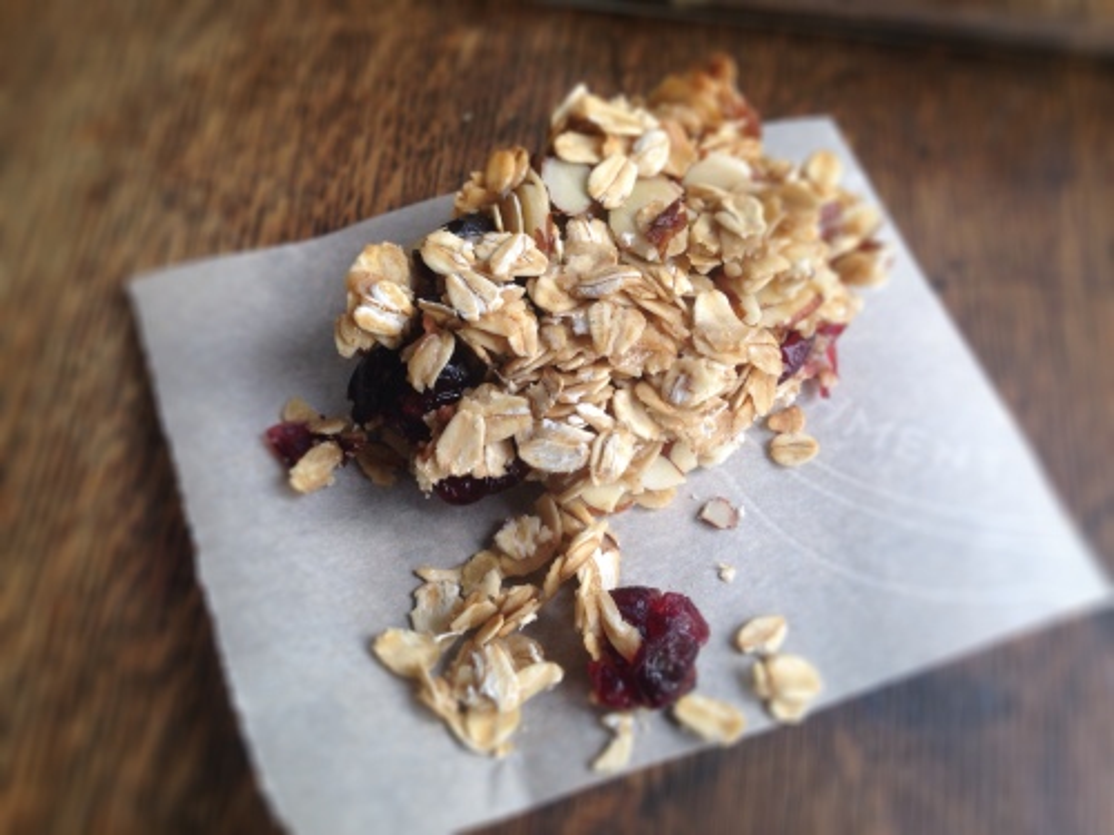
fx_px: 1062
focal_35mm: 33
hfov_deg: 55.4
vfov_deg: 42.9
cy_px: 418
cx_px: 557
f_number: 2.4
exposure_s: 1/142
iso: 50
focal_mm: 4.12
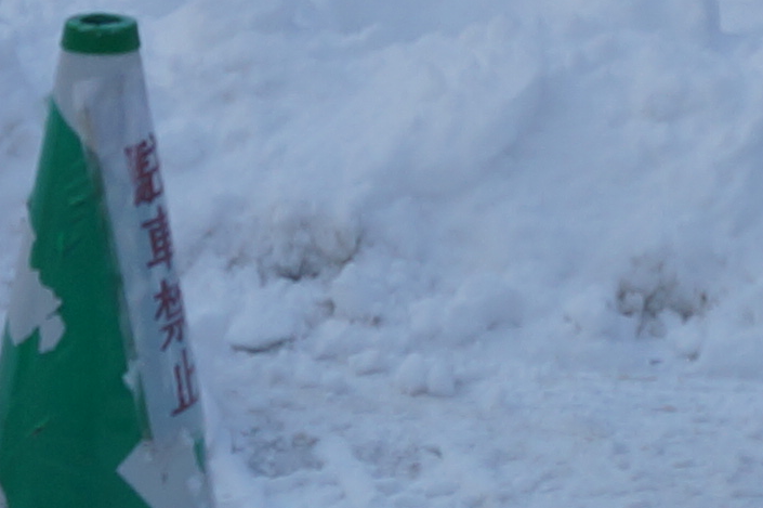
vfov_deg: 6.5
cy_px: -1183
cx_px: 545
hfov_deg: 10.9
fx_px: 3982
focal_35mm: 188
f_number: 8
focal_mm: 18
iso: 100
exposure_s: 1/250
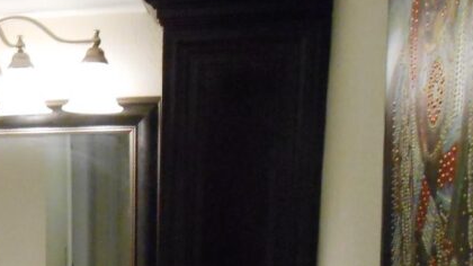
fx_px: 865
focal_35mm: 69
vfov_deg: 16.1
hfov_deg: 28.7
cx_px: 3
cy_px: 387
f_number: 3.5
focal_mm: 4.6
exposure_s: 1/100
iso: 800
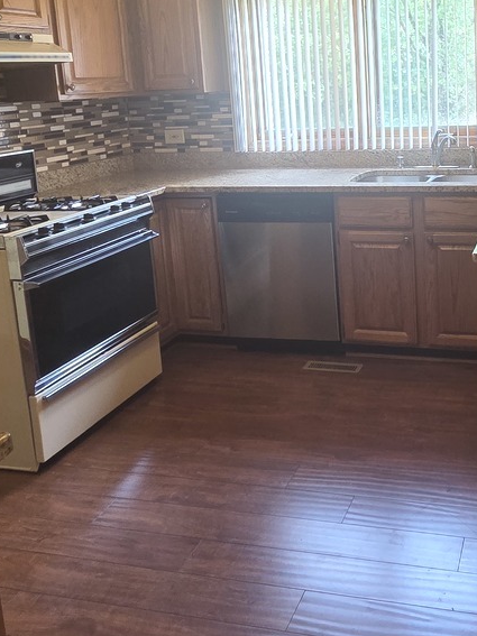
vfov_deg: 53.4
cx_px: 397
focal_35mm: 33
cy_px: 175
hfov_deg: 40.7
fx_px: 607
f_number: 2.2
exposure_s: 1/60
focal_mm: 2.2
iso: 200
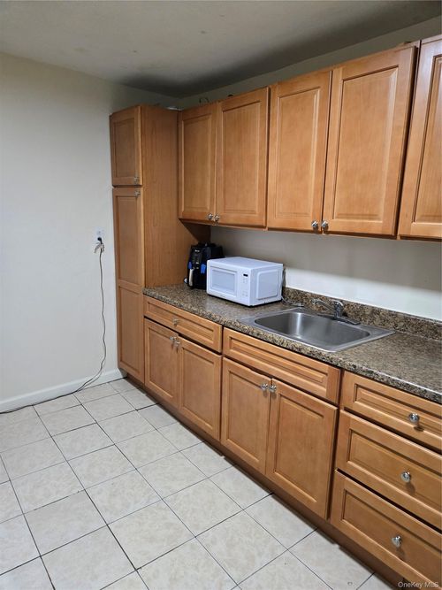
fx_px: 392
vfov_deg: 73.9
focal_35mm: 23
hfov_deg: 58.9
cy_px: 295
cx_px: 221
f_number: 1.8
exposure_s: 1/60
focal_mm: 5.4
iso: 640
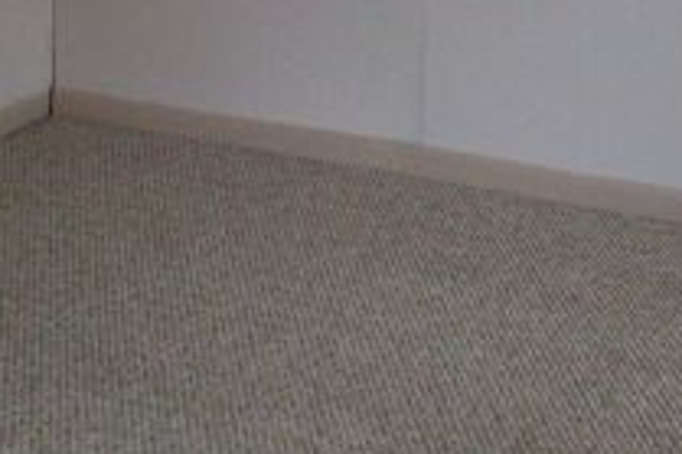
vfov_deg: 11.5
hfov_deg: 17.3
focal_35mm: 118
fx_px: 2234
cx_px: 467
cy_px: 26
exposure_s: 1/42.7
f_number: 2.8
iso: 160
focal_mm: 6.2
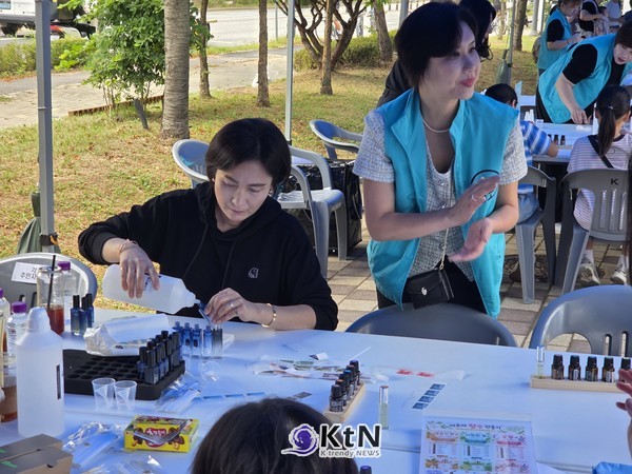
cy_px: 237
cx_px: 316
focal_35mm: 69
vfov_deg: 21.3
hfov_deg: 28.2
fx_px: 1260
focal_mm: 7
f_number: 2.4
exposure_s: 1/157
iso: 25
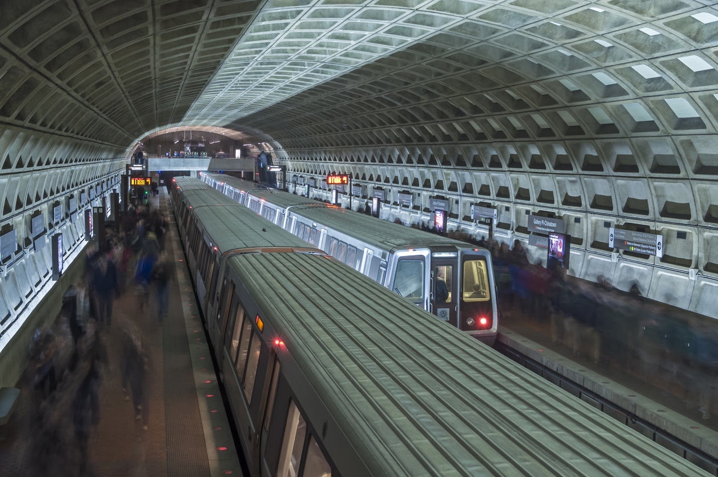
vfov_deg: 25.7
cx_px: 359
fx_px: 1046
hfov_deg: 37.9
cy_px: 238
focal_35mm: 52
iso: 200
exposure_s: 2.5
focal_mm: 35
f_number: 11
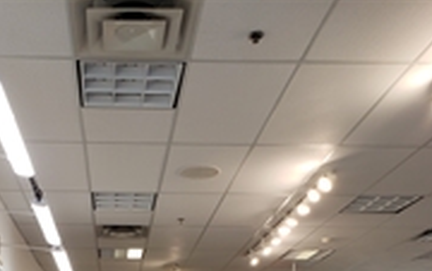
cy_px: 429
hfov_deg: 36.3
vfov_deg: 19.8
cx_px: 130
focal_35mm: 55
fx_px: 648
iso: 80
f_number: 2.4
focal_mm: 4.3
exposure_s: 1/60
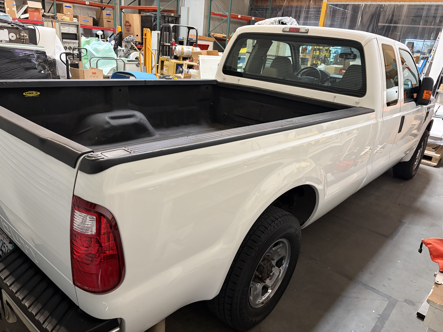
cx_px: 222
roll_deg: -5.2
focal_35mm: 26
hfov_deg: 67.3
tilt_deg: -21.1
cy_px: 166
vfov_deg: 53.1
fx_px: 333
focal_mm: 5.96
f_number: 1.6
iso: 320
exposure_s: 1/60
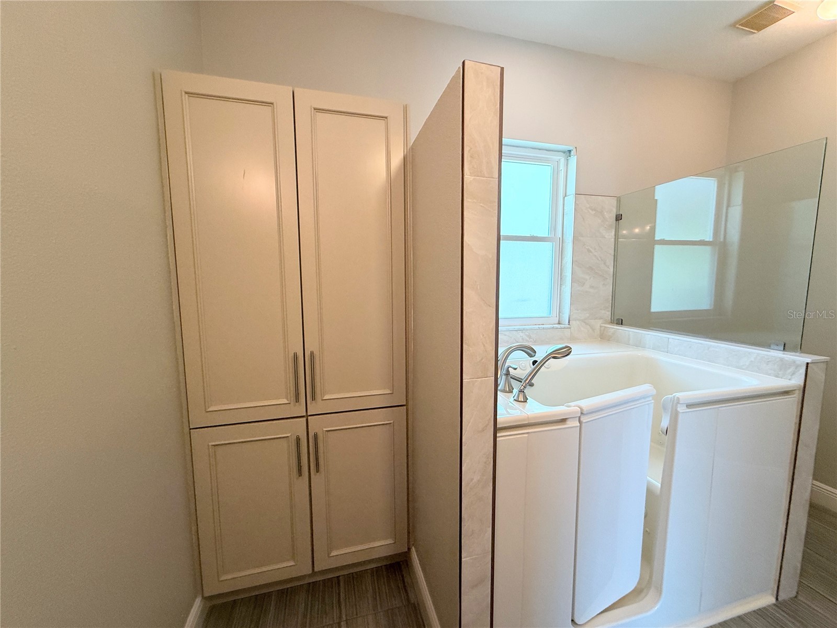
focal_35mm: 14
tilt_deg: -6.1
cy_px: 314
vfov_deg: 85.7
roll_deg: +0.0
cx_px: 418
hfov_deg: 102.1
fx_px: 339
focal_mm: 2.22
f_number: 2.2
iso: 250
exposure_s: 1/60
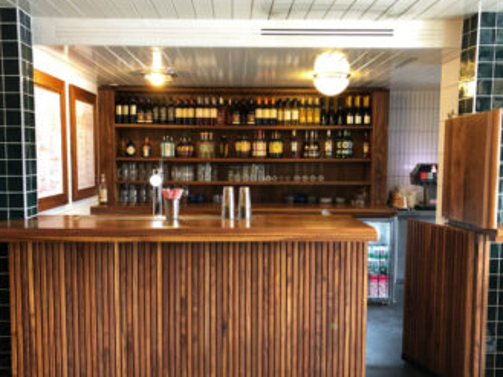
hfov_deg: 53.9
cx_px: 239
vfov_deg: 41.8
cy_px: 206
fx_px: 494
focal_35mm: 34
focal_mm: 4
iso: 100
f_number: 1.8
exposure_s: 1/13
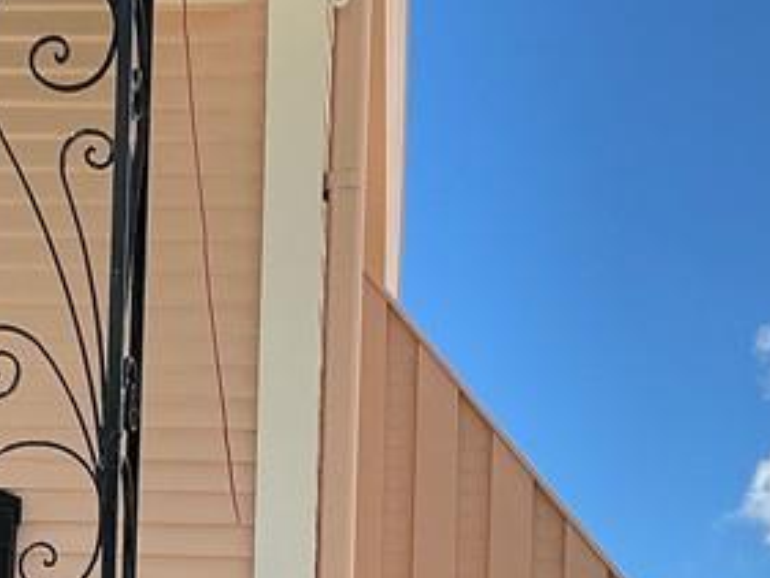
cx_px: 142
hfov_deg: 19.0
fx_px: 2270
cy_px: 737
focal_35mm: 102
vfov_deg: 14.0
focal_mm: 3
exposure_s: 1/1786
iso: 25
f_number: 1.8
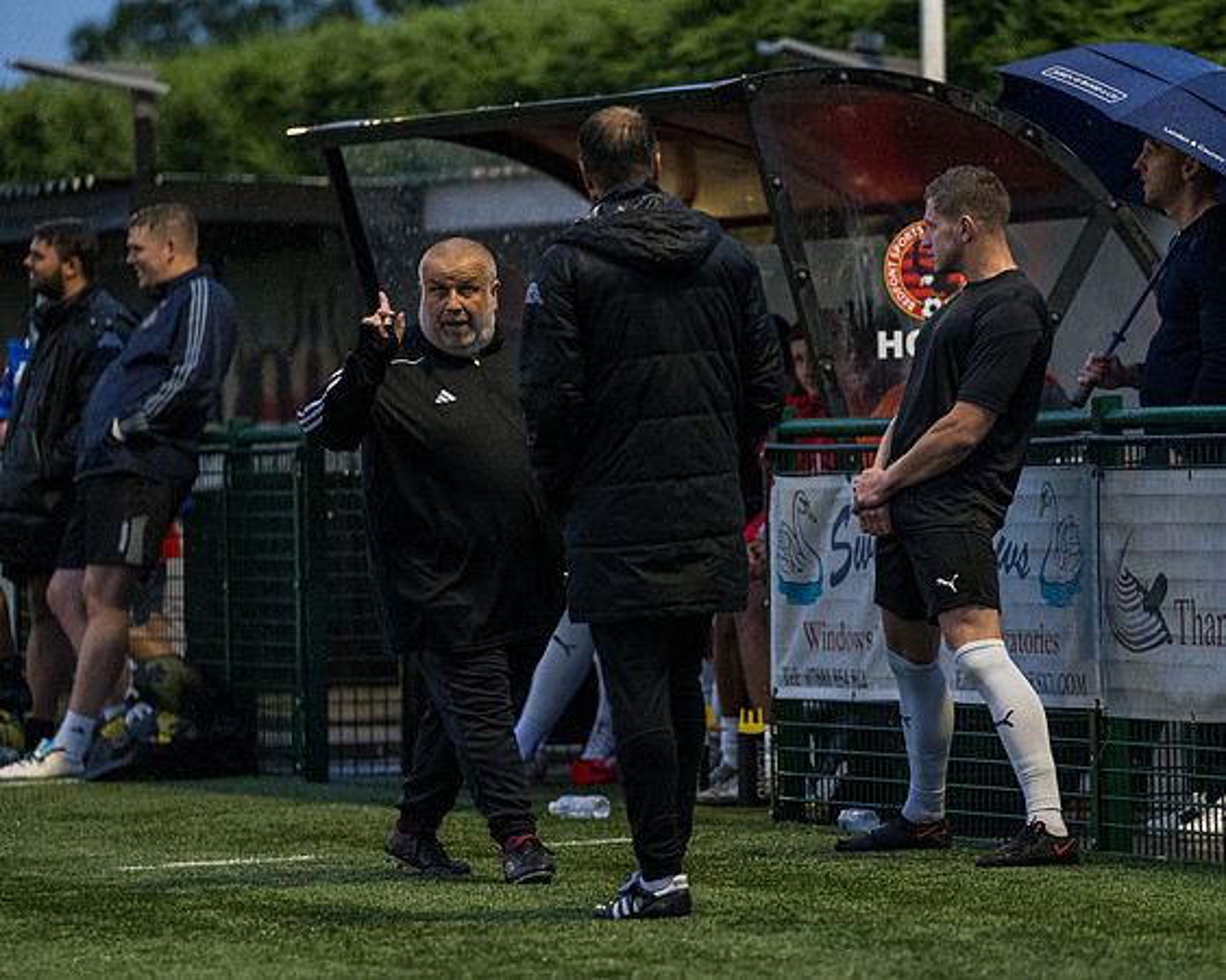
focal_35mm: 265
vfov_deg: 5.8
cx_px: 798
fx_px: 9616
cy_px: 560
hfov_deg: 7.3
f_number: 2.8
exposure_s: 1/1000
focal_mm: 175
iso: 4000
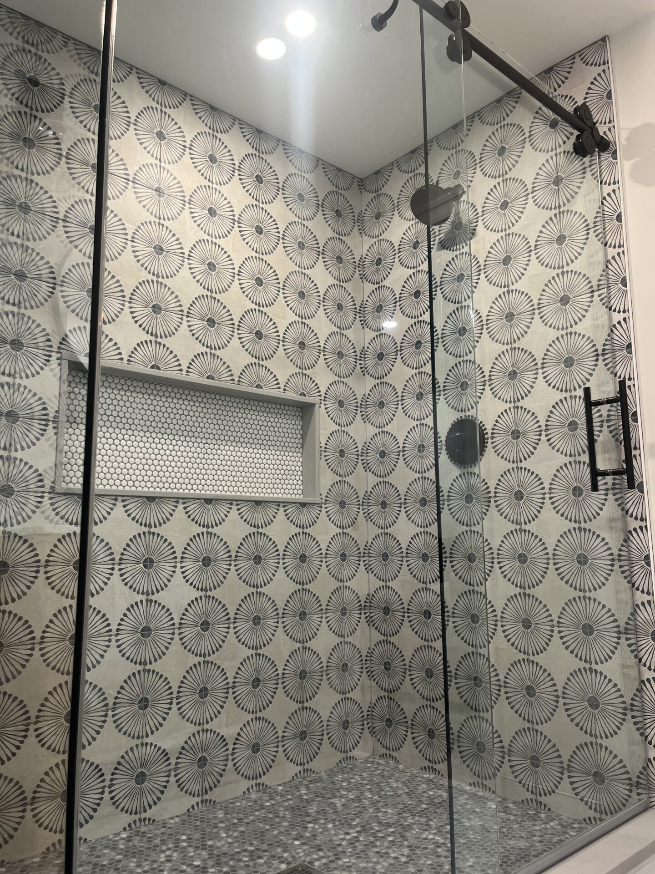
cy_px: 437
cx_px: 328
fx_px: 656
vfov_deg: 67.3
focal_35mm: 26
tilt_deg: +8.9
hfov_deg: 53.1
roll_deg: +1.2
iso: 125
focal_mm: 5.1
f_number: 1.6
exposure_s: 1/60
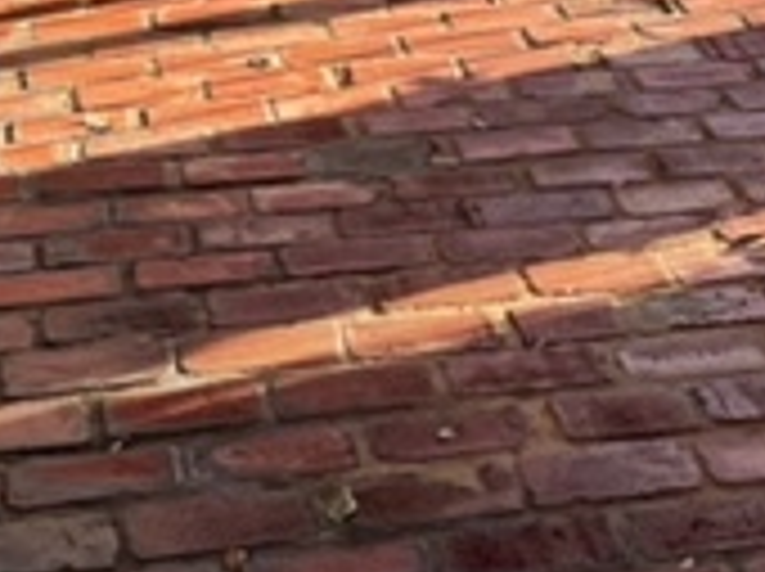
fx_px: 2163
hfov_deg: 20.0
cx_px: 500
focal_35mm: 98
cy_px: -482
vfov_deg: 13.4
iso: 32
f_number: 1.6
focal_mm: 4.2
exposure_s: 1/615
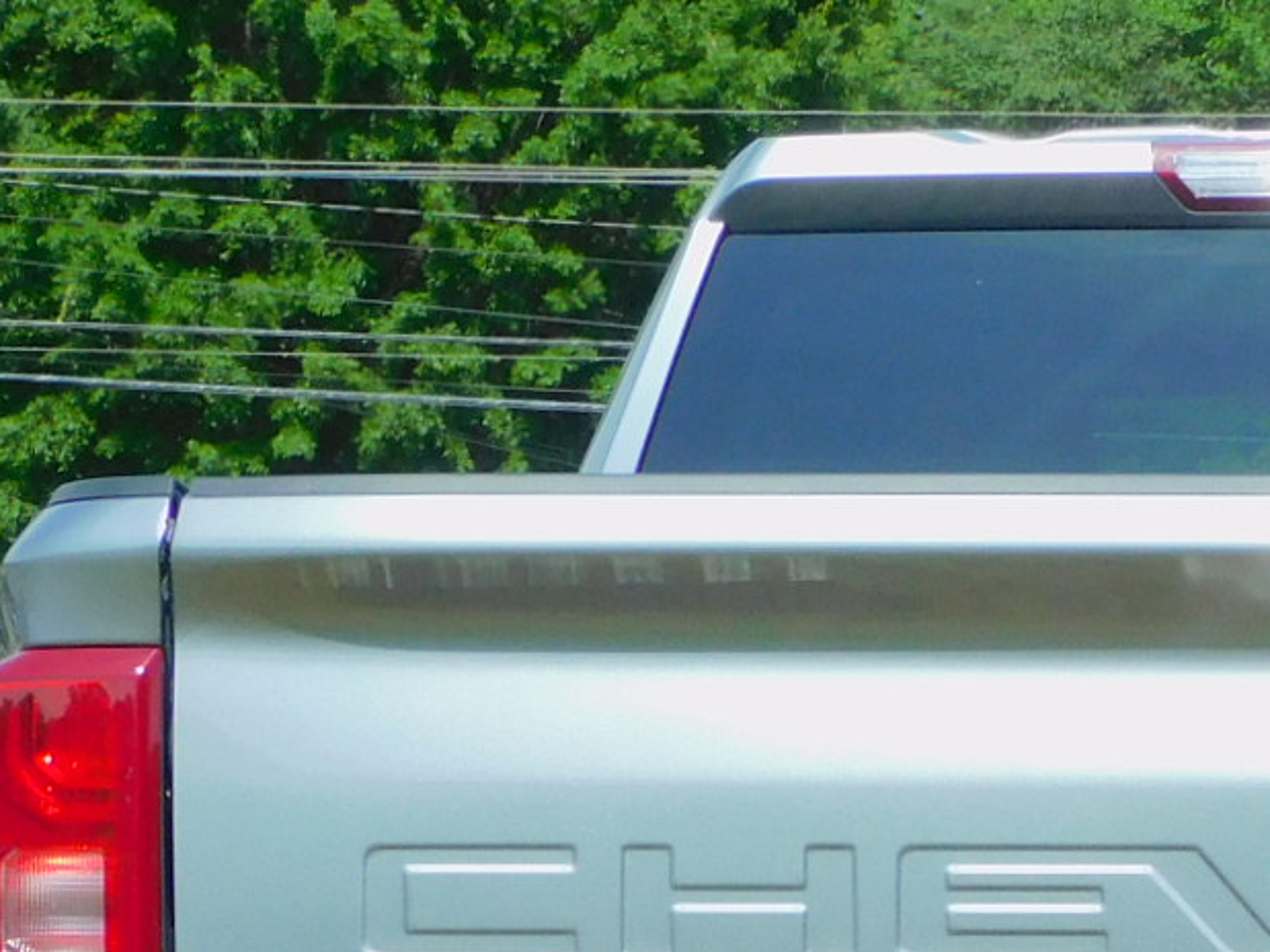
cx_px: 1502
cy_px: 1225
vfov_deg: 7.3
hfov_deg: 9.7
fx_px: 7410
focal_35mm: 202
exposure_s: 1/800
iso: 125
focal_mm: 9.9
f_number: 4
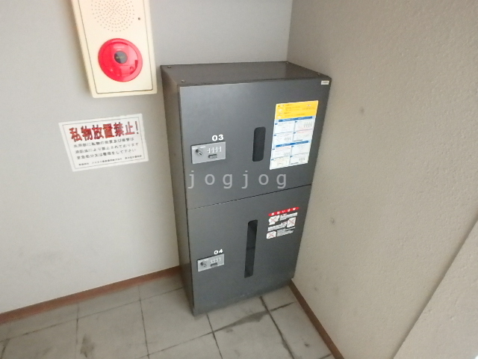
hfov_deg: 79.0
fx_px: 290
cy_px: 180
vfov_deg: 63.4
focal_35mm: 21
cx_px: 239
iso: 1600
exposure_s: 1/6
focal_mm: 3.7
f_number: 3.5
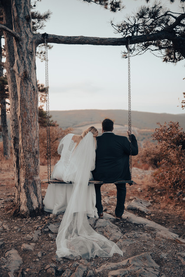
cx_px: 92
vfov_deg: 54.4
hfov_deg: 37.9
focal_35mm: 35
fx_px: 270
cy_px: 138
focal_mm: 35
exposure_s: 1/800
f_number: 1.4
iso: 100
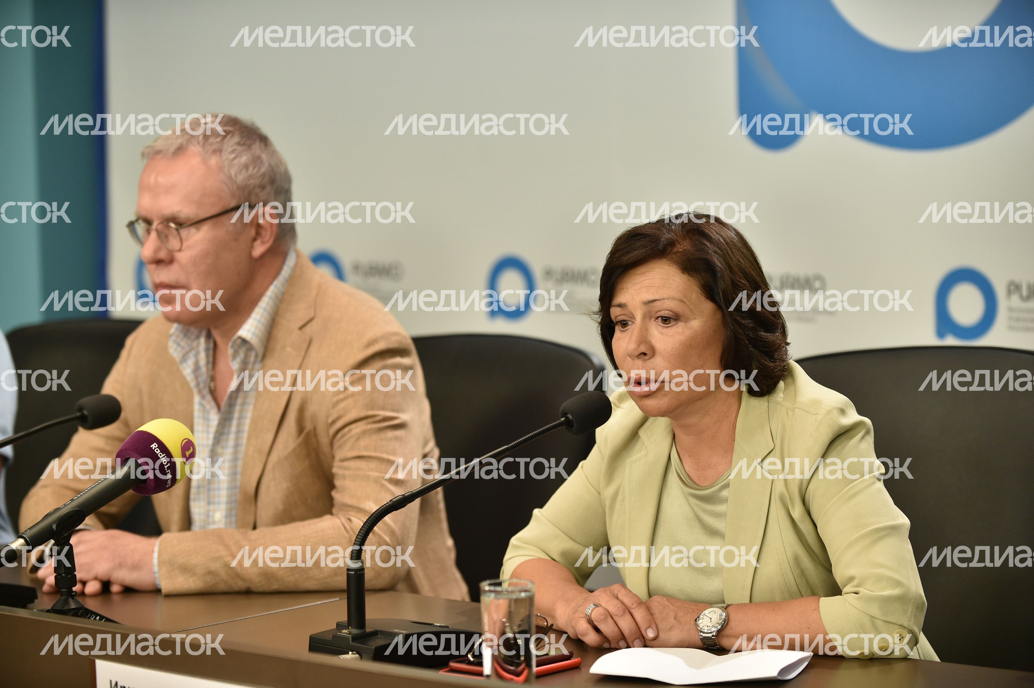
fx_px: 2813
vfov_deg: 13.9
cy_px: 344
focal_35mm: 98
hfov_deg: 20.8
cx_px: 517
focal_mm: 98
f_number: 4
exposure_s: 1/250
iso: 1600
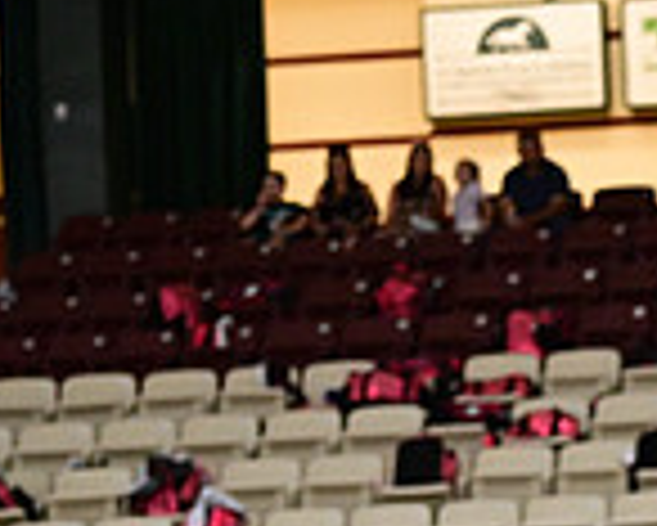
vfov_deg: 4.9
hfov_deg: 6.0
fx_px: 6149
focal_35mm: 316
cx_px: 1076
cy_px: 832
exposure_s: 1/1000
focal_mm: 85
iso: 6400
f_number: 3.2
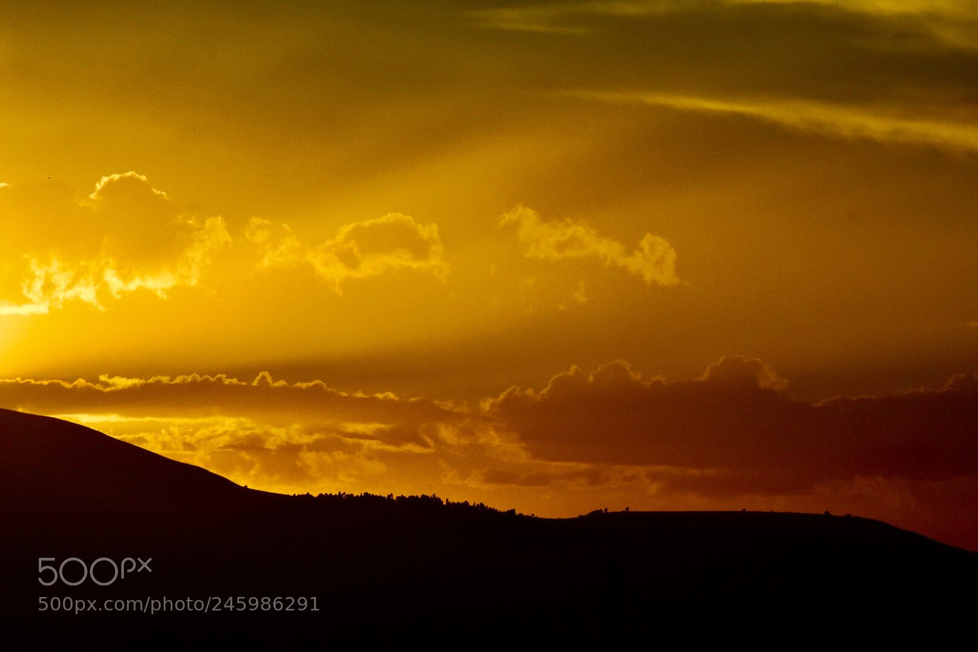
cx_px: 489
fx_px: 7335
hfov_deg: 7.6
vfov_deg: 5.1
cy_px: 326
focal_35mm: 270
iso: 800
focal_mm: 180
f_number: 8
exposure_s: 1/4000
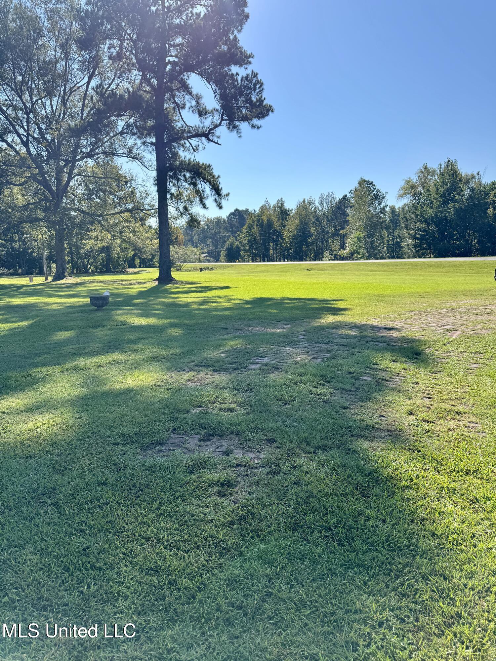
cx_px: 248
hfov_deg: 56.8
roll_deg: +1.4
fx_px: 459
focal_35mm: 24
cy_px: 330
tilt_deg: -8.3
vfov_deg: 71.6
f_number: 1.78
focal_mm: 6.76
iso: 80
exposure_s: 1/3802
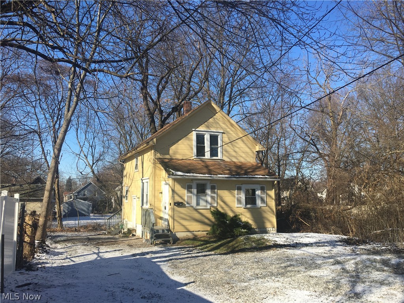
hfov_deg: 61.7
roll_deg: +0.2
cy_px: 152
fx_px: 338
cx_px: 202
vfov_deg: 48.2
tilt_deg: +9.6
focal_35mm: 29
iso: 25
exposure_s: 1/1241
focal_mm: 4.15
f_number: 2.2
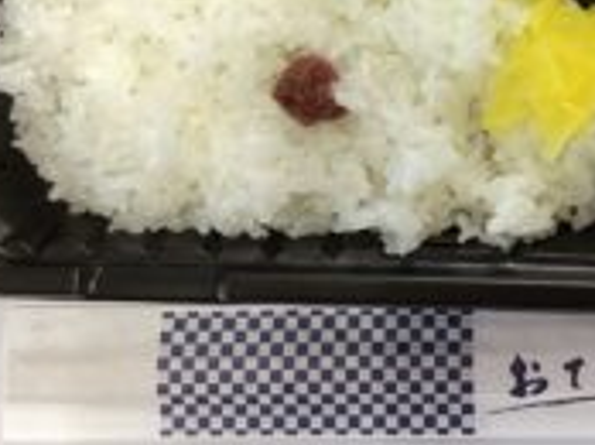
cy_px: -19
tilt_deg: -83.9
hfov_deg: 28.4
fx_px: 1150
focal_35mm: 67
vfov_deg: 21.0
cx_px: 480
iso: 200
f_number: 2.4
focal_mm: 3.3
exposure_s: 1/60
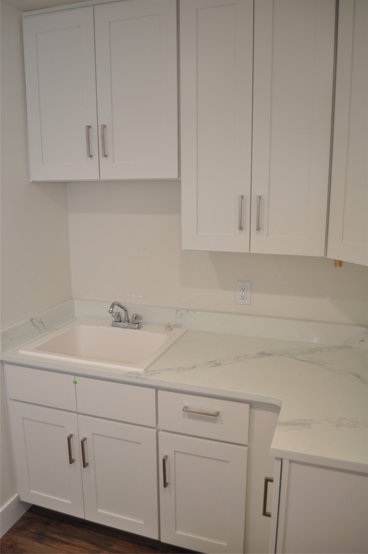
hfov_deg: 43.5
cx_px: 184
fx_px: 461
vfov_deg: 62.0
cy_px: 277
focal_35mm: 30
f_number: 4
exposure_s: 1/60
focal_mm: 20
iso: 560
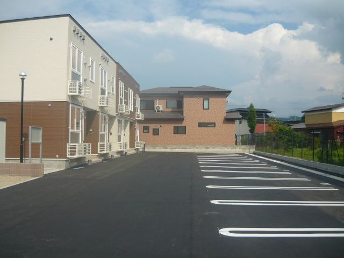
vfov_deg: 42.9
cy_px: 129
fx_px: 328
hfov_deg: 55.4
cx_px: 172
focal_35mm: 33
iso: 100
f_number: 8
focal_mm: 5.5
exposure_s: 1/320
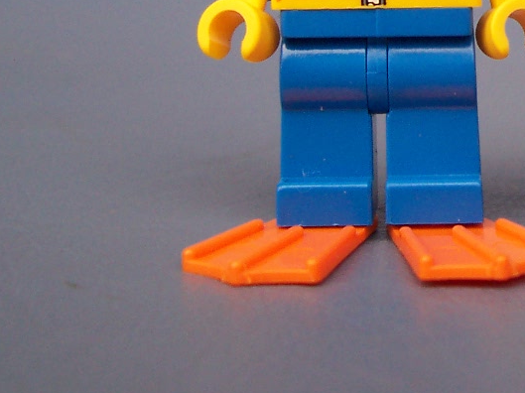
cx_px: 529
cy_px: -36
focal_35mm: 84
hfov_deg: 22.4
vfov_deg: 17.0
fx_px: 1273
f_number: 2.8
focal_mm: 5.6
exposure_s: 1/125
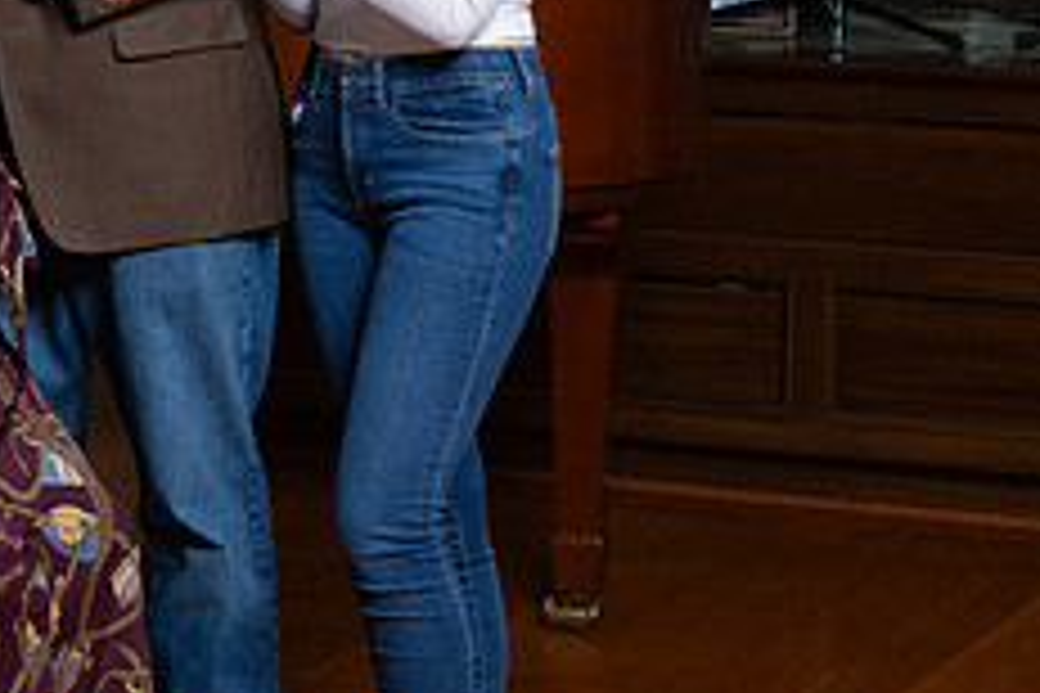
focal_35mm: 155
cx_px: -183
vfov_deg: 8.8
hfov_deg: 12.9
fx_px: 4477
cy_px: 33
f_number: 7.1
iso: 640
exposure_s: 1/80
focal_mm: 43
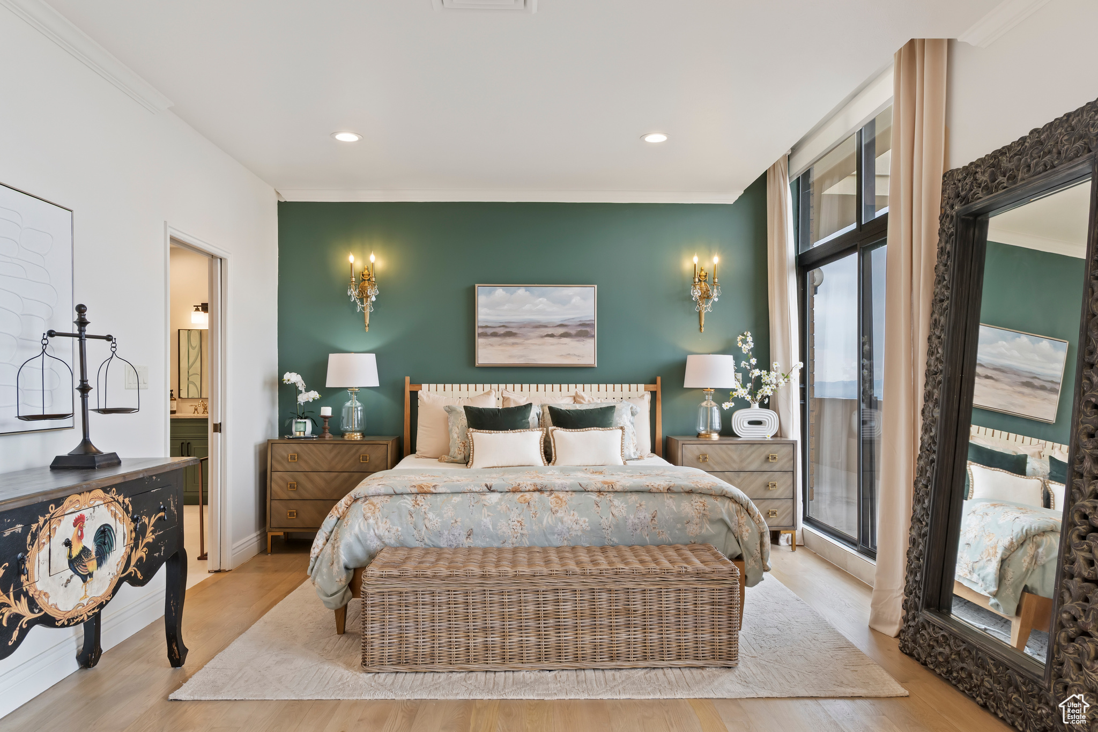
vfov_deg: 56.1
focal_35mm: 22
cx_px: 549
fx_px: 686
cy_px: 366
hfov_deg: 77.3
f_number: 9
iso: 160
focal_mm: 15
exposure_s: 1/6
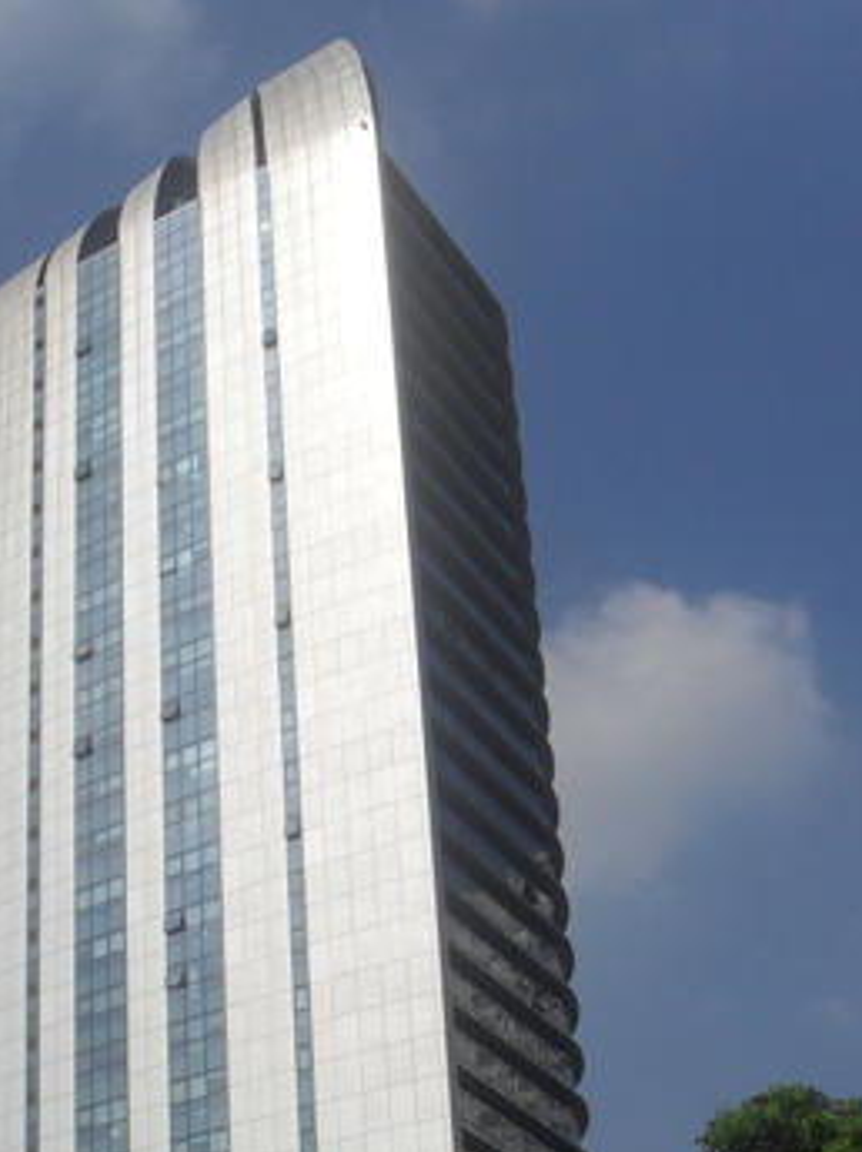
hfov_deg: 22.4
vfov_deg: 29.0
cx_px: 234
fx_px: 2162
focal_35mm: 65
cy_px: 958
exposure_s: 1/500
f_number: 8.4
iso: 100
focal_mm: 6.3
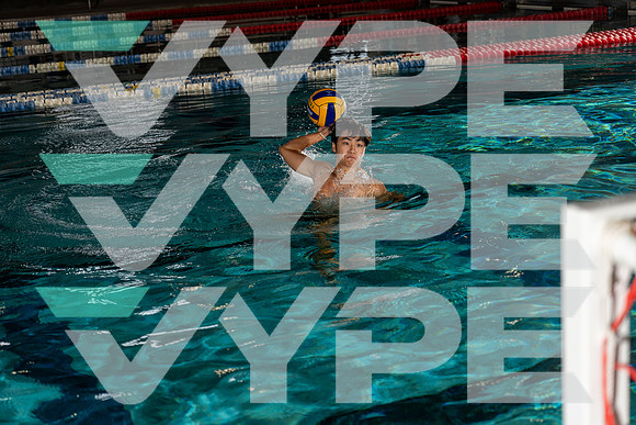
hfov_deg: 28.8
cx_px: 318
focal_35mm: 70
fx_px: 1237
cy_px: 212
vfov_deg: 19.5
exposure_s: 1/250
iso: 100
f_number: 4
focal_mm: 70
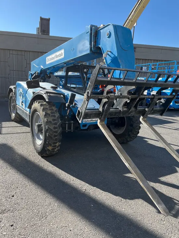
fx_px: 179
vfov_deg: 67.3
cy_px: 119
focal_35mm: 26
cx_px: 90
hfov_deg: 53.1
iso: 50
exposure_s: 1/1199
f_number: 1.6
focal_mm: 5.1
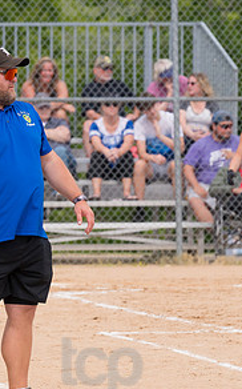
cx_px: -86
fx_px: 5784
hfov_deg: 2.4
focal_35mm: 547
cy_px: 198
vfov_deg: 3.8
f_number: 5.6
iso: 320
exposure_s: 1/1600
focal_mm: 180
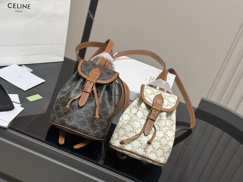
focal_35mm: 48
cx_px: 122
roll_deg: -17.7
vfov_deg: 30.3
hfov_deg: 39.7
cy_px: 91
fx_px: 337
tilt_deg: -27.8
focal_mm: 6.76
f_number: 1.78
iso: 100
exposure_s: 1/85
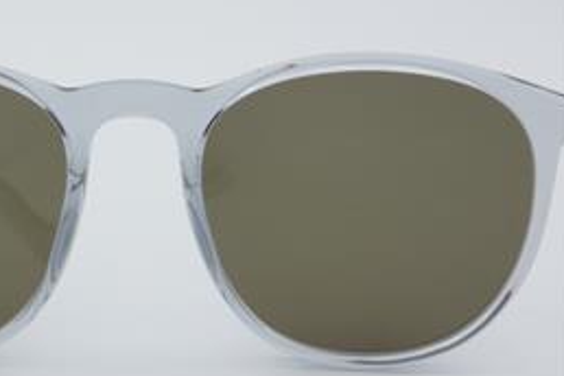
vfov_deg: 14.7
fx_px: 1457
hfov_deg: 21.7
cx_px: 136
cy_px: 210
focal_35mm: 93
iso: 100
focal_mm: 40
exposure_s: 1/4
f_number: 32
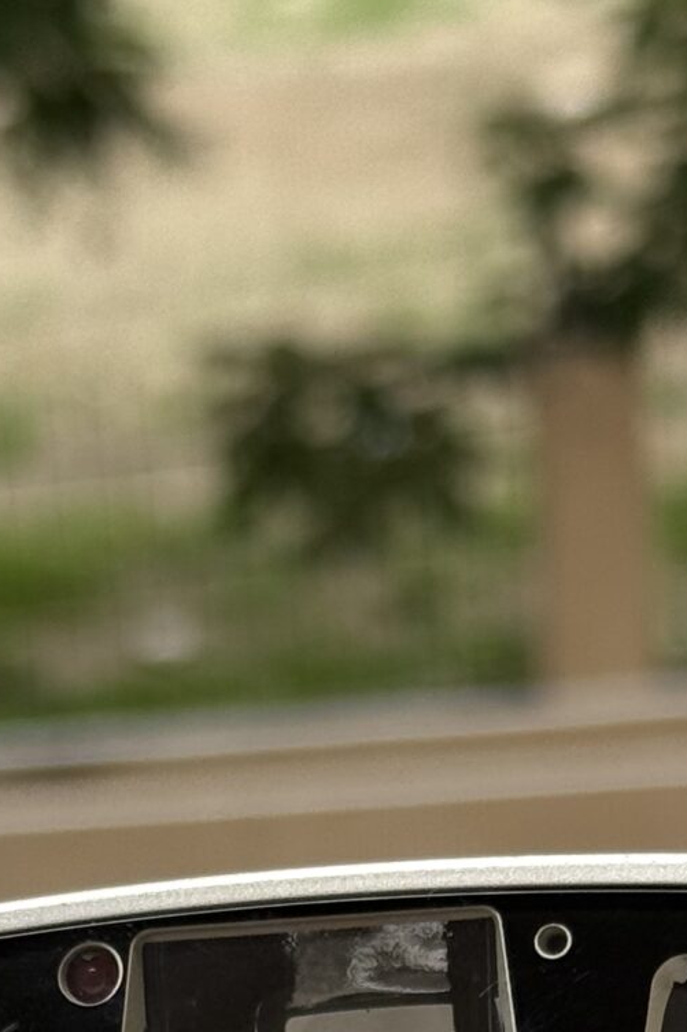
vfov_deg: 11.7
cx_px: 291
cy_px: 1383
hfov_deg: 8.1
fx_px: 4868
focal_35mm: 170
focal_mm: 6.76
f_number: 1.78
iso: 64
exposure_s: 1/1116
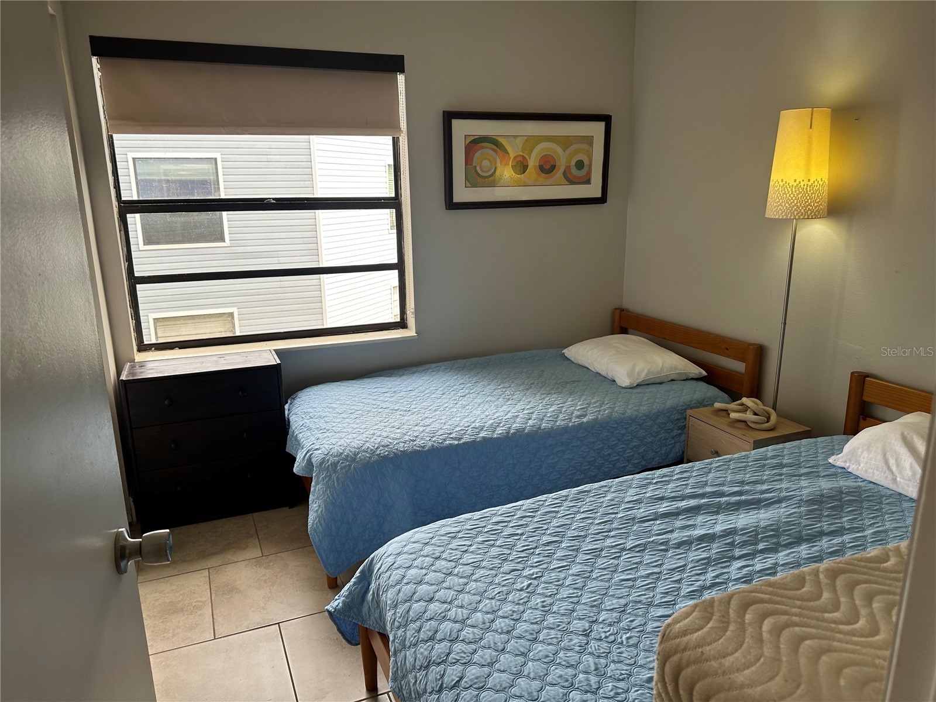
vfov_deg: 56.8
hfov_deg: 71.6
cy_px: 351
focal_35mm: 24
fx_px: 649
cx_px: 468
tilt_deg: -11.7
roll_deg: +1.1
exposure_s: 1/199
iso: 80
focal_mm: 6.86
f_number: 1.78
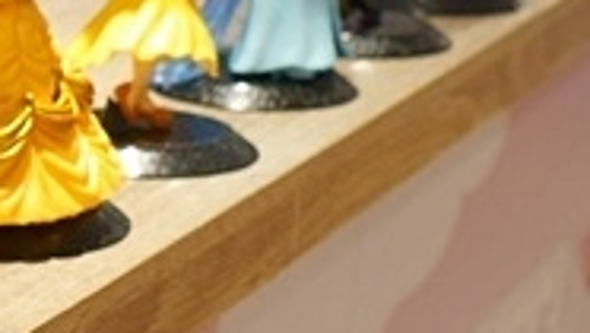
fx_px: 1832
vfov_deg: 10.4
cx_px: -469
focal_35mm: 117
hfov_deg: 15.7
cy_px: 189
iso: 1250
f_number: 7.1
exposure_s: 1/30
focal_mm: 26
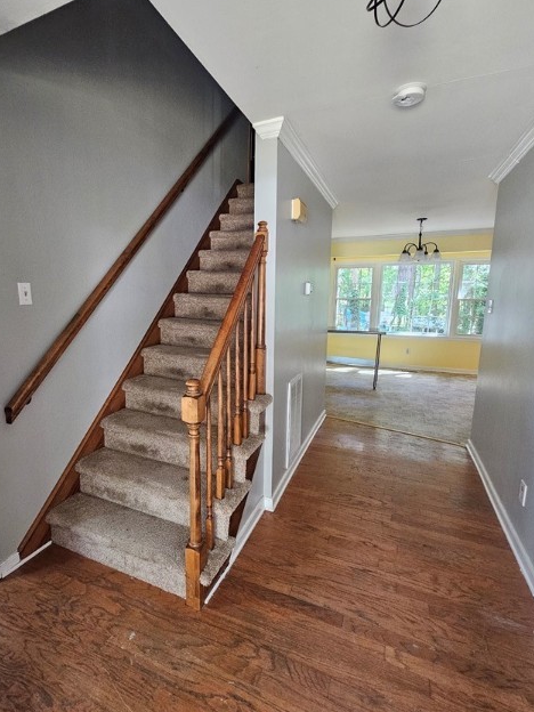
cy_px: 348
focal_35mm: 16
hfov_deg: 77.6
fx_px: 329
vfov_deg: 94.5
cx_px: 227
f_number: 2.2
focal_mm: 2.2
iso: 400
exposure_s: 1/40
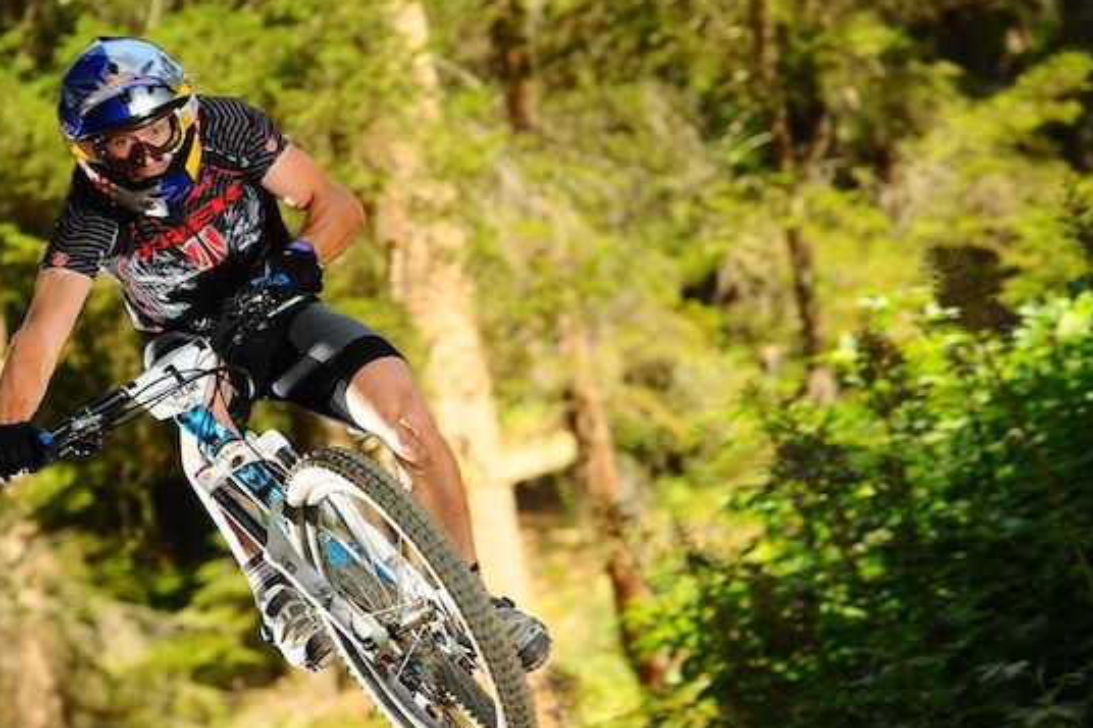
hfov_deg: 7.9
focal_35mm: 261
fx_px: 7921
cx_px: 379
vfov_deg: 5.3
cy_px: 465
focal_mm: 175
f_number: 5
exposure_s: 1/320
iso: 200
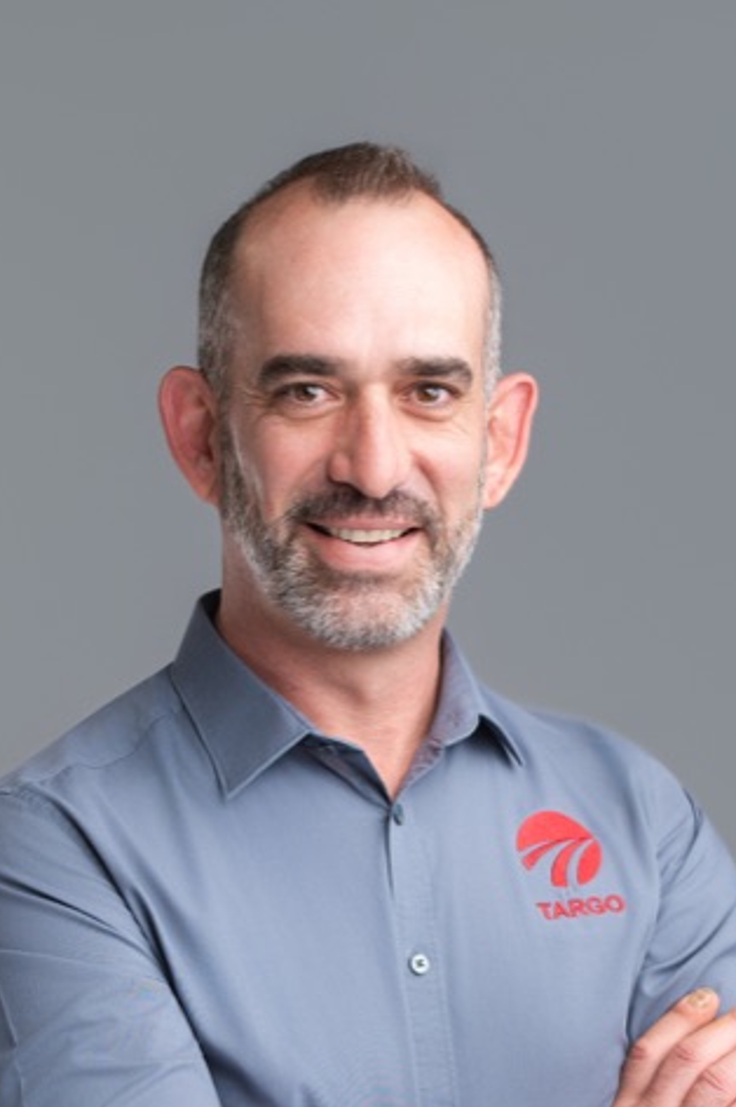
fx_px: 4422
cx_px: 363
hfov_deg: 9.5
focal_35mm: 144
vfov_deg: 14.2
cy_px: 901
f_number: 5.6
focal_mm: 85
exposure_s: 1/160
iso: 125
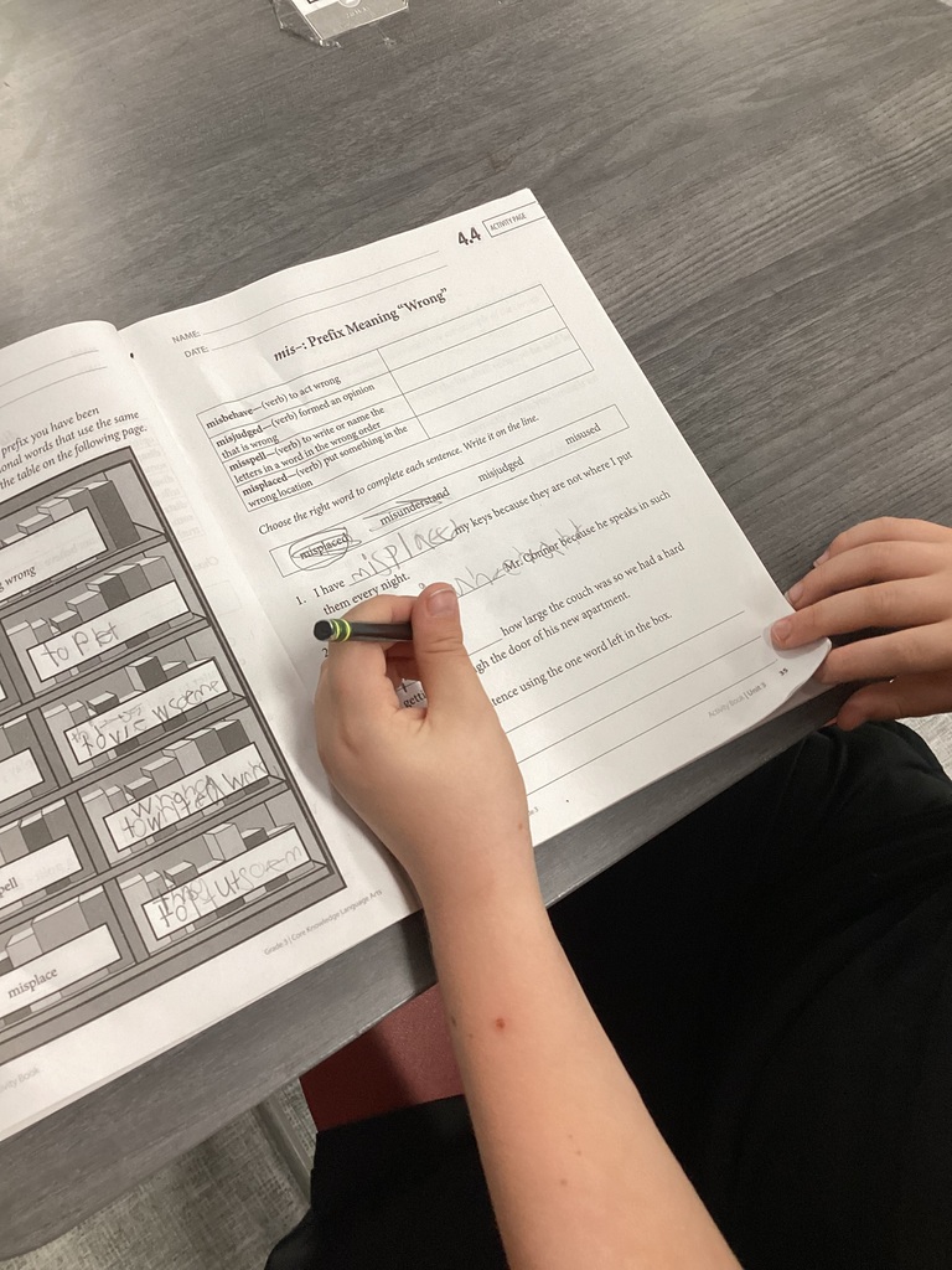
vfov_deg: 58.4
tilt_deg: -69.2
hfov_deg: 45.4
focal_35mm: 31
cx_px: 476
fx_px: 1137
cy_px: 635
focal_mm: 3.3
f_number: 2.4
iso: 125
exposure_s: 1/60
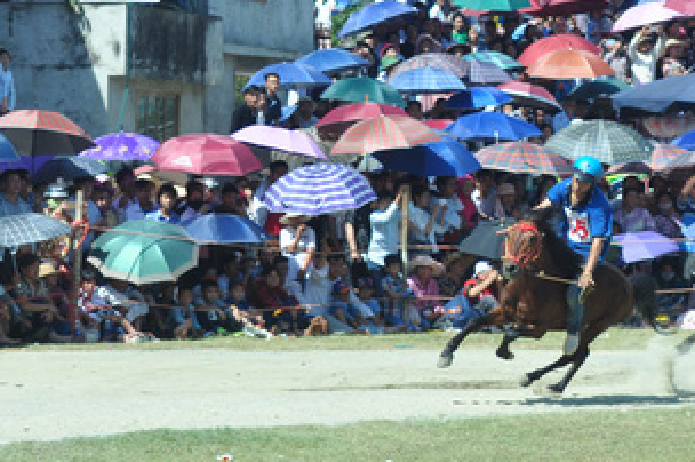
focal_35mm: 228
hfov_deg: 9.0
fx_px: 4397
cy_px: 142
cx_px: 569
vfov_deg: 6.0
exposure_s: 1/640
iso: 200
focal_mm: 70
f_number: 6.3
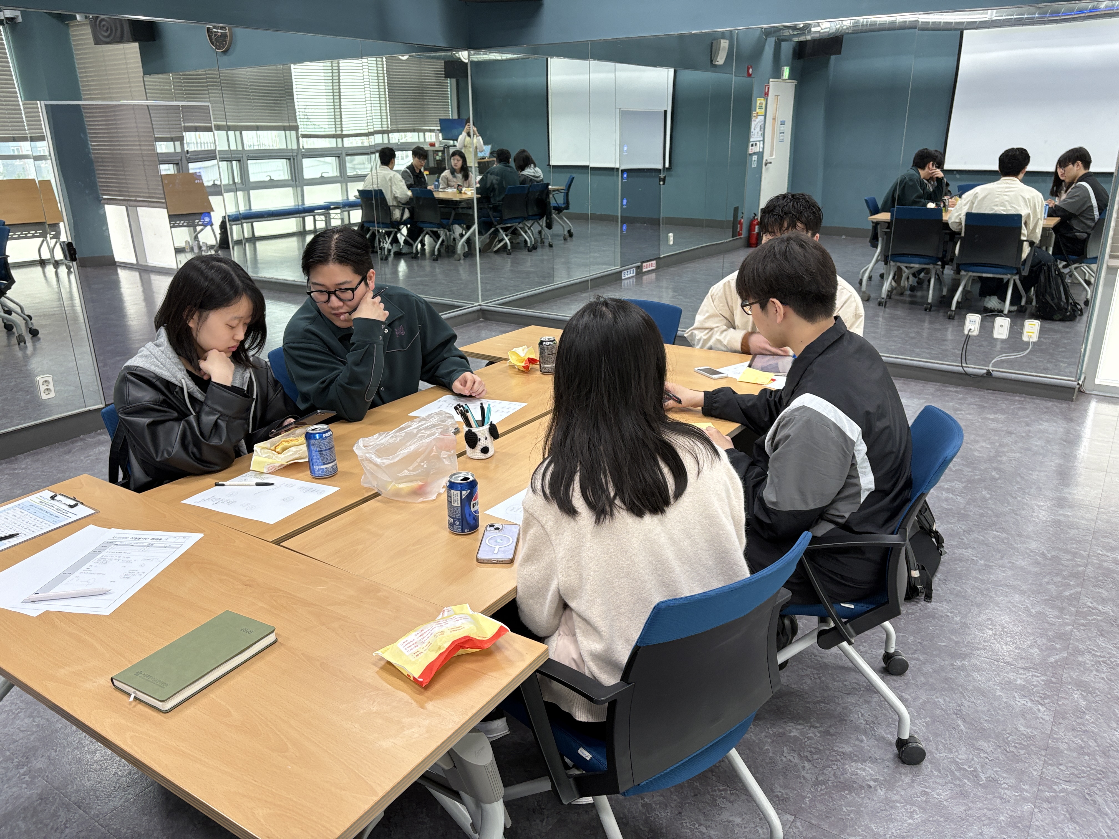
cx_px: 560
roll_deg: +1.6
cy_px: 420
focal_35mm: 26
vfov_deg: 53.1
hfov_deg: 67.3
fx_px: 840
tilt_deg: -17.3
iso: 80
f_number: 1.6
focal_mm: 5.96
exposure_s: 1/60
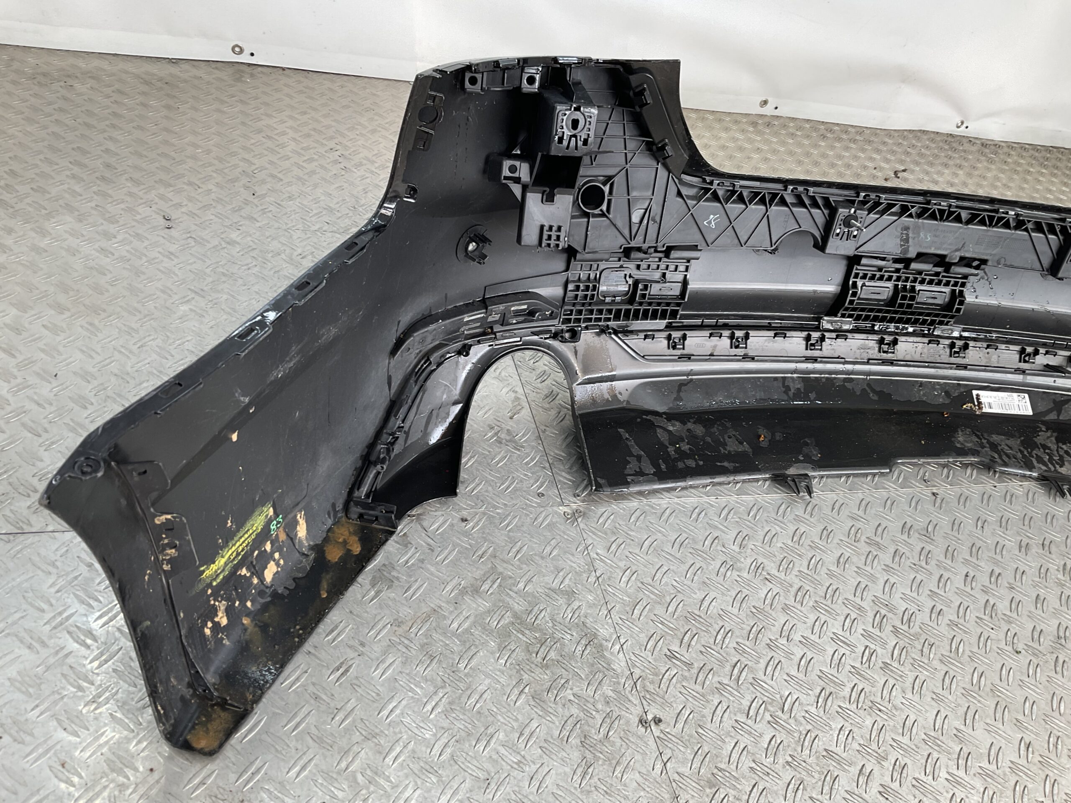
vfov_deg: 48.2
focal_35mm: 29
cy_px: 402
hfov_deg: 61.7
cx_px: 536
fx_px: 897
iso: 20
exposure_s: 1/120
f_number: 1.8
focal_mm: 3
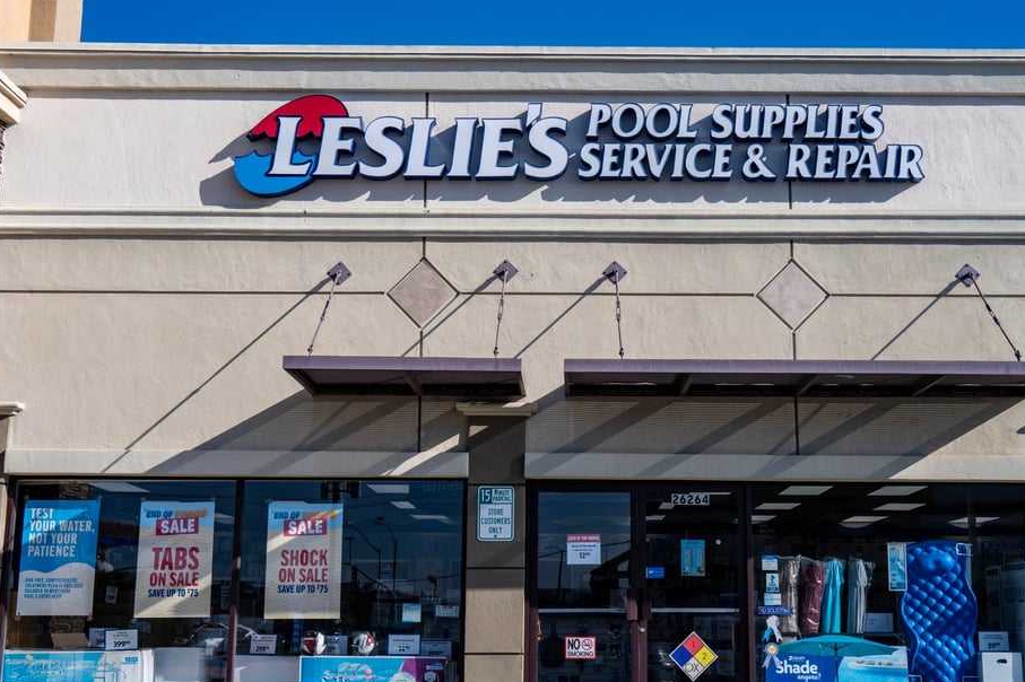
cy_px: 362
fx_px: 1281
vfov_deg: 29.8
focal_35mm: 45
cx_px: 575
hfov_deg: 43.5
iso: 320
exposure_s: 1/800
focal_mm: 34
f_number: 9
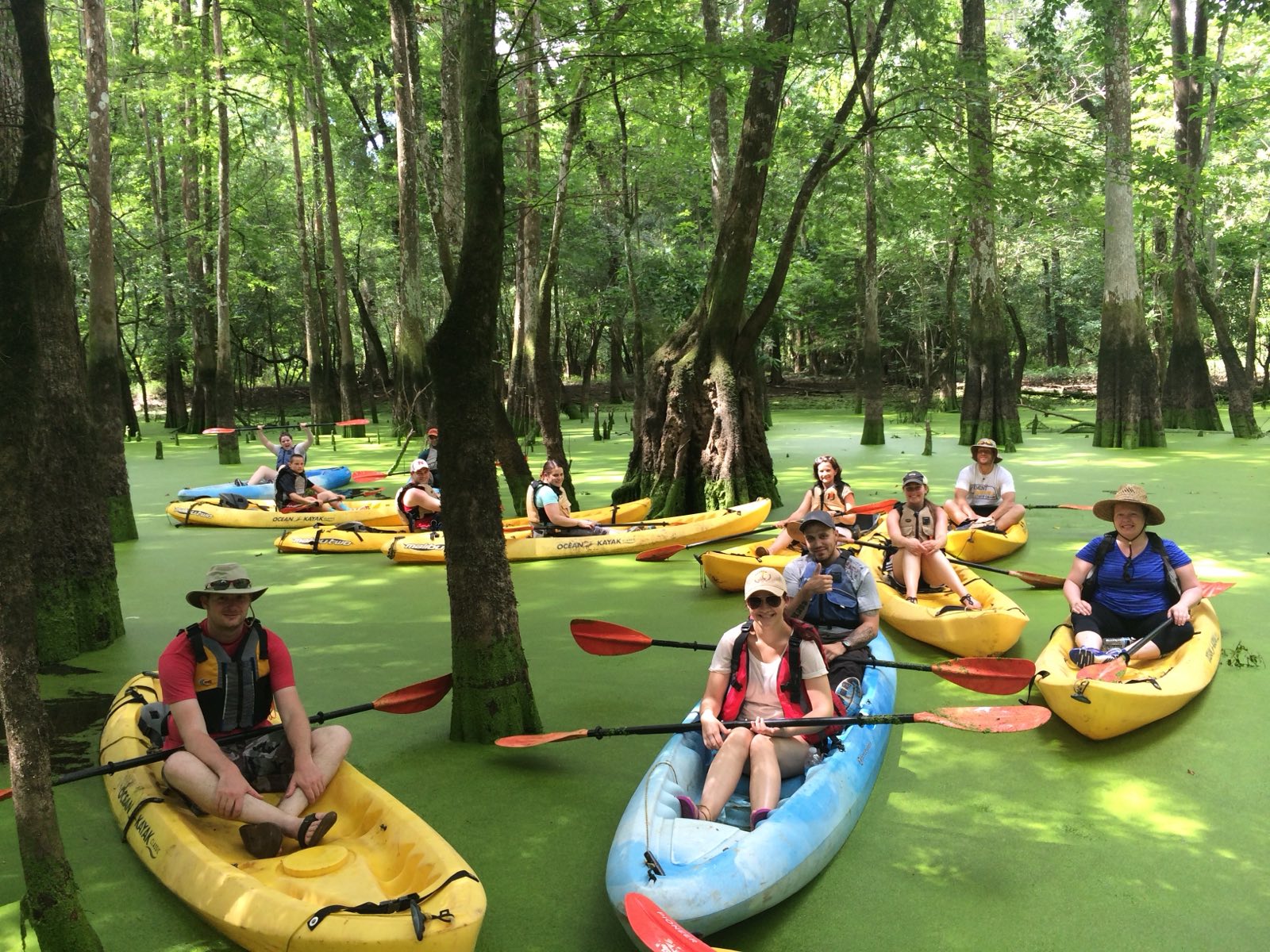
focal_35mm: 30
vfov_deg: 46.8
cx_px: 635
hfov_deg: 60.0
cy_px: 476
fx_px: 1101
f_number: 2.2
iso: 64
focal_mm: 4.12
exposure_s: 1/120
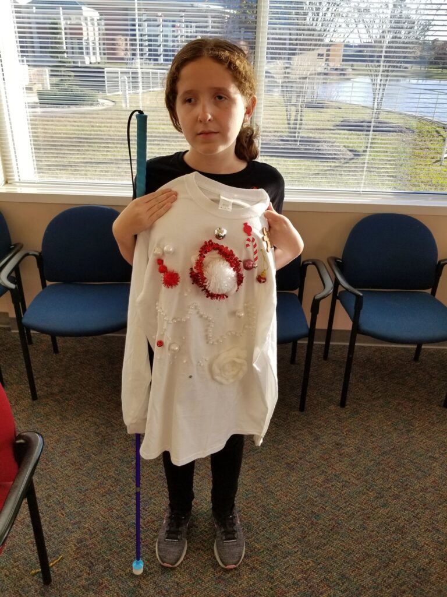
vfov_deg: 67.3
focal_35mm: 26
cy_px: 298
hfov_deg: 53.1
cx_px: 224
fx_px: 448
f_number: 1.7
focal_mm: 4.25
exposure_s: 1/261
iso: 50
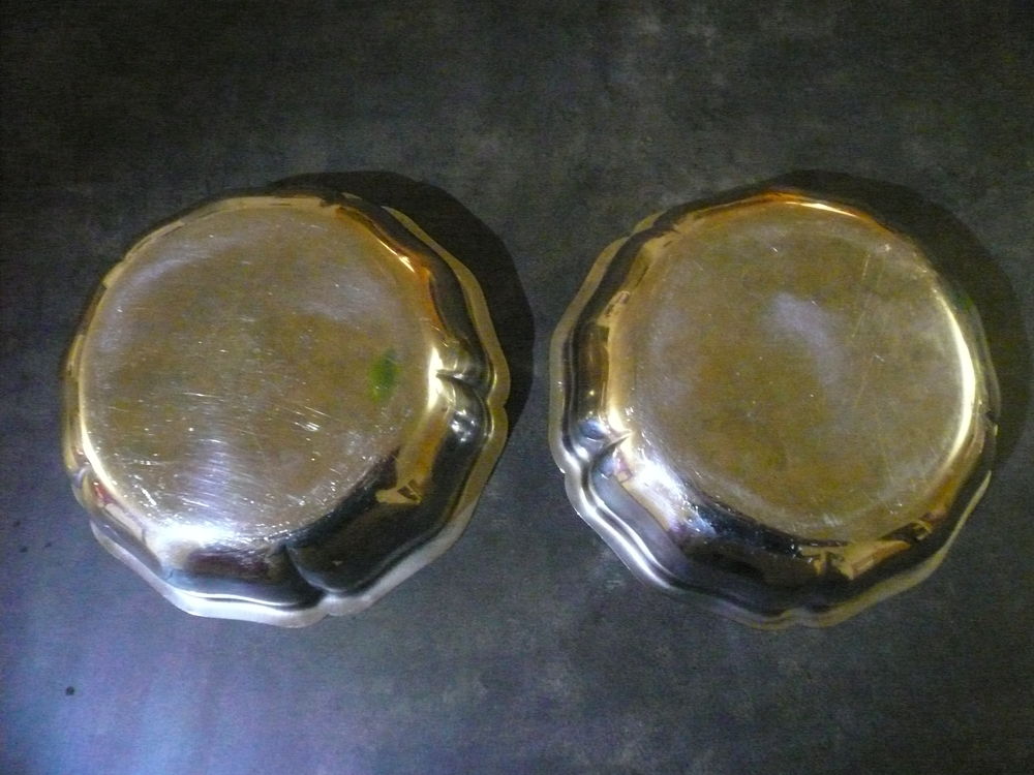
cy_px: 388
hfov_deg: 63.4
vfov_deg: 49.7
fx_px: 836
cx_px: 517
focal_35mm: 28
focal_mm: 4.6
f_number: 2.8
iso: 800
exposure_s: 1/5
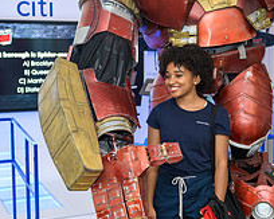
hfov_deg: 29.4
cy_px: 95
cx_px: 185
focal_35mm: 64
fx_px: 519
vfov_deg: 23.8
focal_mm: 24
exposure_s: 1/125
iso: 800
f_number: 3.2
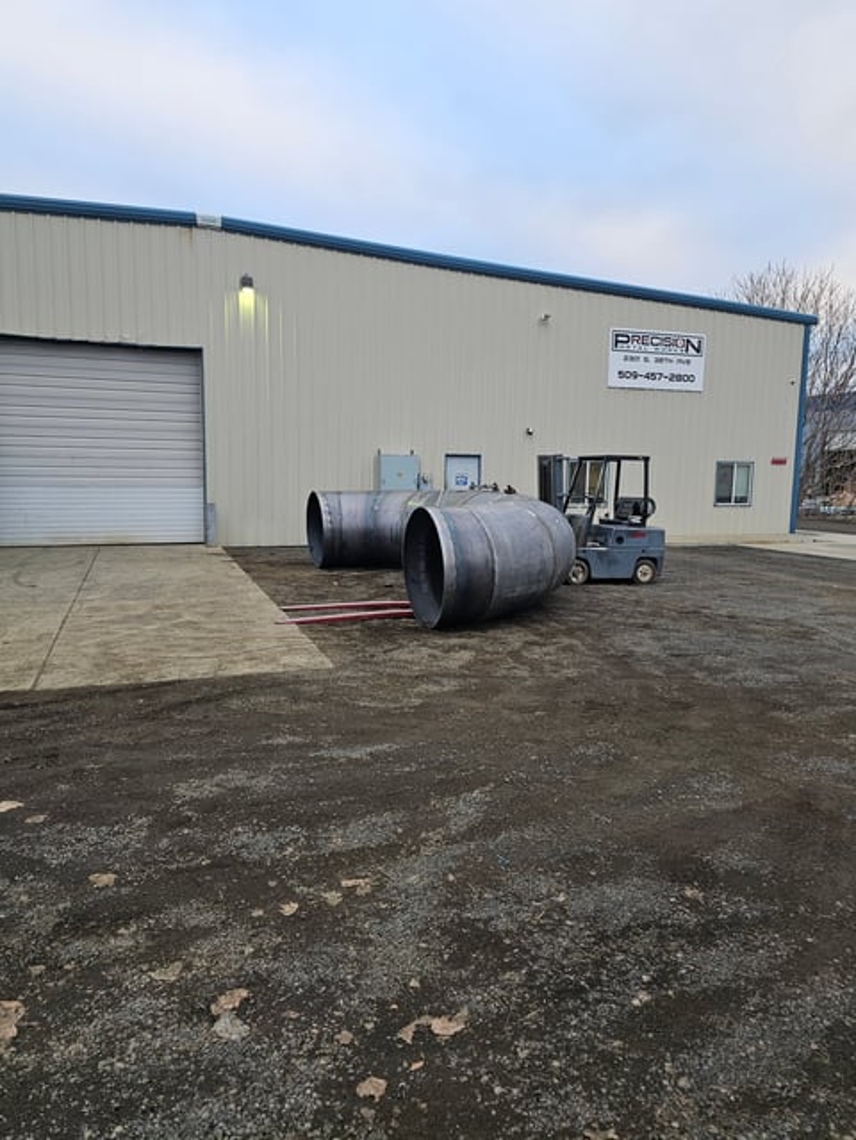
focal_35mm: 23
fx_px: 758
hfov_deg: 58.9
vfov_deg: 73.9
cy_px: 570
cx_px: 428
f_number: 1.7
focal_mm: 6.3
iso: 50
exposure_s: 1/120
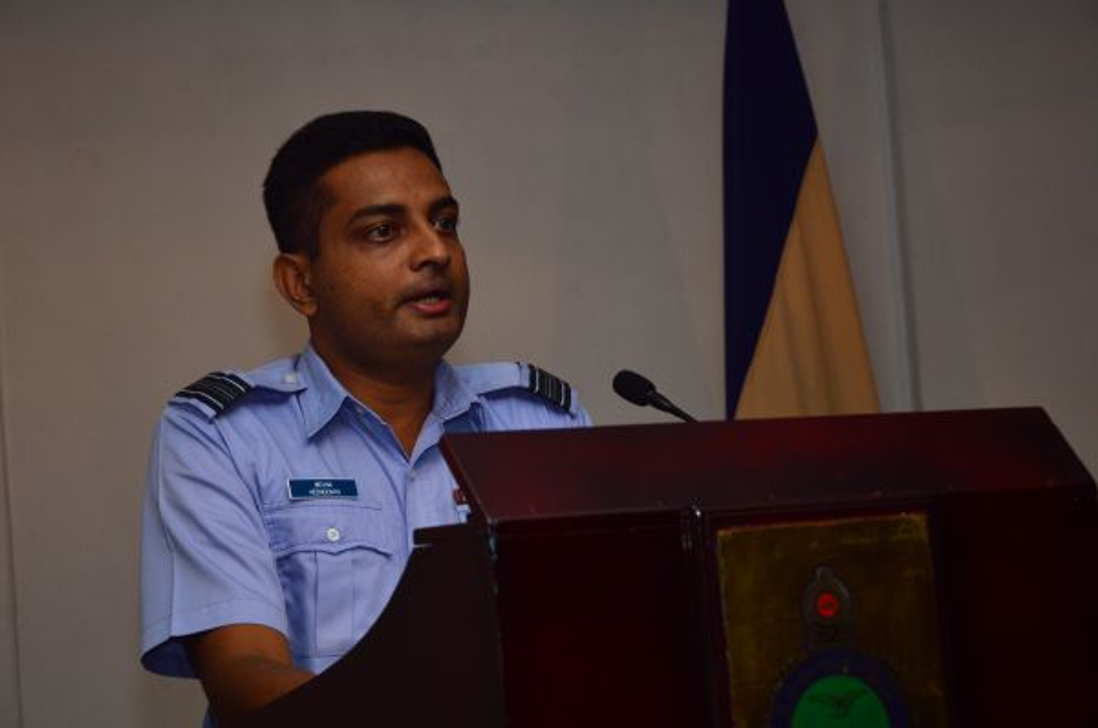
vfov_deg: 14.7
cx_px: 549
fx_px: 2832
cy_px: 364
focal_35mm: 93
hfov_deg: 21.9
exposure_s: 1/125
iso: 400
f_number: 6.3
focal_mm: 62
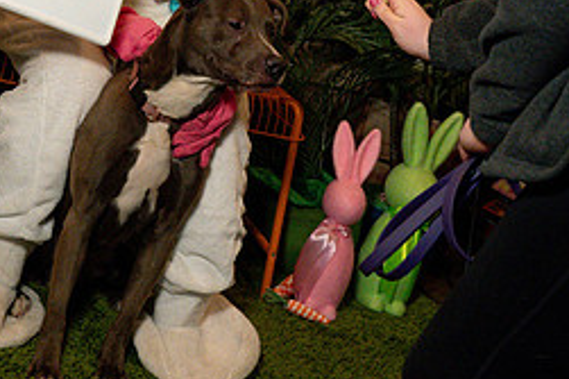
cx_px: 267
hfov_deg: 25.1
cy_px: -26
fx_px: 1279
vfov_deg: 16.4
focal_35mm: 81
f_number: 4.5
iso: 8000
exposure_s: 1/500
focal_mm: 35
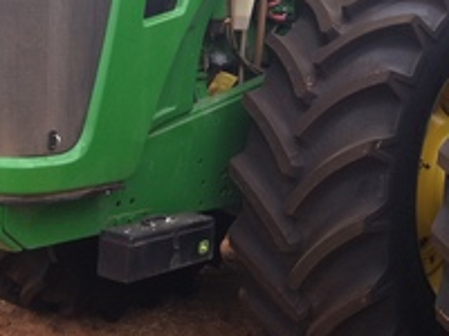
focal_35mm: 95
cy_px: 25
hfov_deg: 20.5
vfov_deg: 15.4
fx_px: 1232
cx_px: 328
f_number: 2.8
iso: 80
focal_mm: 3.85
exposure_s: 1/479
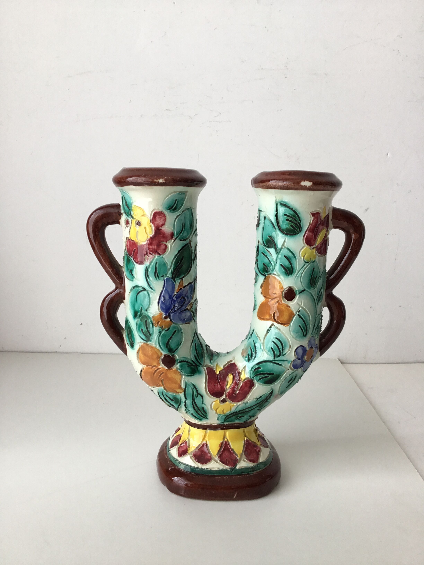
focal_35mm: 31
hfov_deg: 45.4
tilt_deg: -9.6
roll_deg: +0.9
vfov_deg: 58.4
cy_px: 282
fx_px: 506
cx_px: 212
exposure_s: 1/50
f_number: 2.4
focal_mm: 3.3
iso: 32
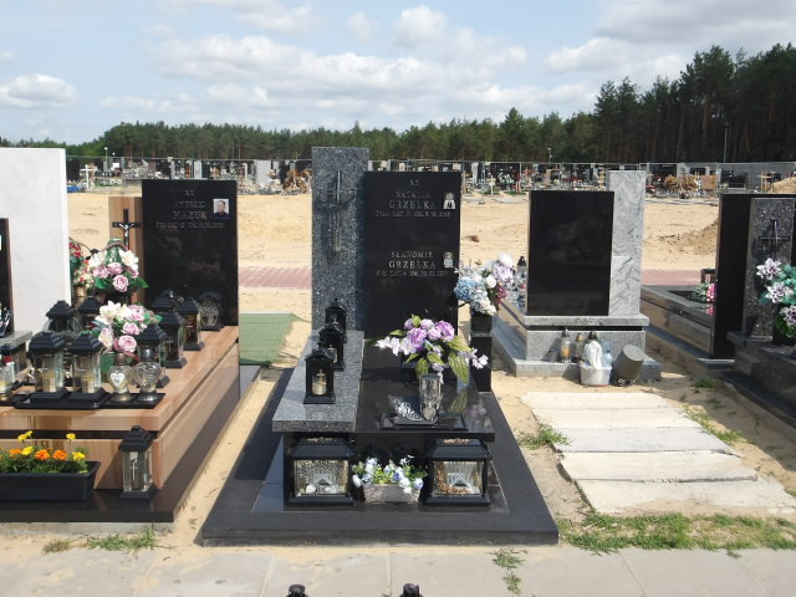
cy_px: 298
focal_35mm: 34
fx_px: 782
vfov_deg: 41.8
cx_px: 398
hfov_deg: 54.0
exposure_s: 1/89
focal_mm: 6.1
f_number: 11.6
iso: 100
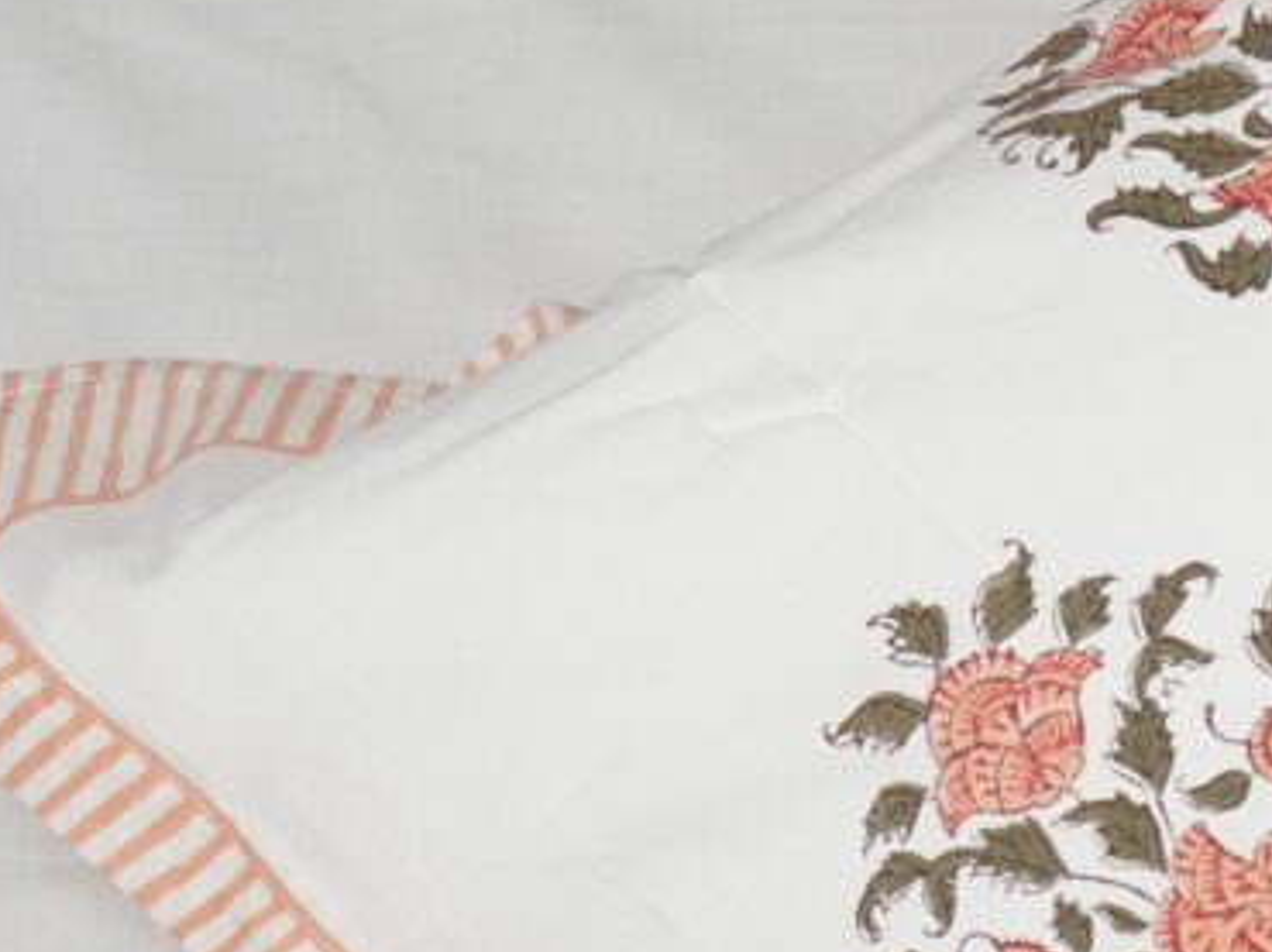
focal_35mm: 253
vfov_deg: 5.8
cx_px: 2709
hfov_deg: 7.5
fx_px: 9291
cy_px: 1315
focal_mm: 38
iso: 250
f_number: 5.6
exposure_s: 1/50
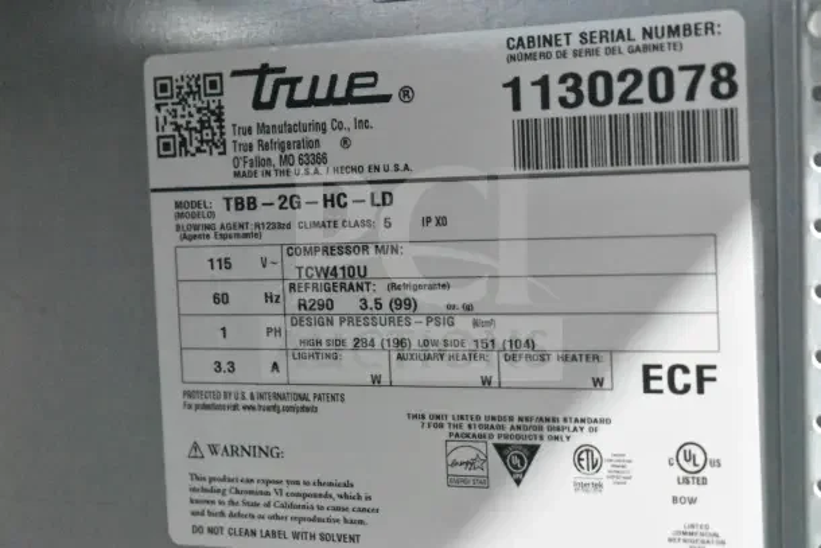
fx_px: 1882
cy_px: 274
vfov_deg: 16.6
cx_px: 410
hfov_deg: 24.6
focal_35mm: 82
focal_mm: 55
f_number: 5.6
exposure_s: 1/80
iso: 25600
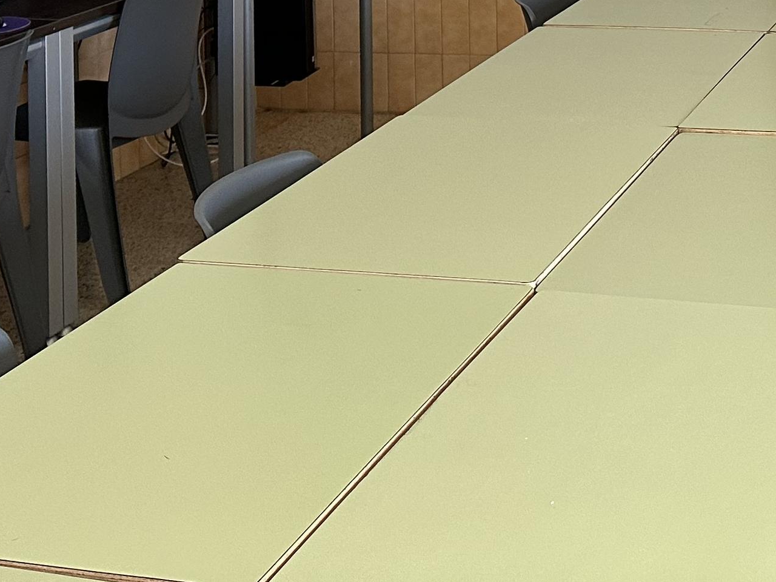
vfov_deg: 17.4
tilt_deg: +0.2
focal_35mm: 75
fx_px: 1681
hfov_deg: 25.0
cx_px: 729
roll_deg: +1.8
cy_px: -326
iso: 200
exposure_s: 1/121
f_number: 1.78
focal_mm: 6.86
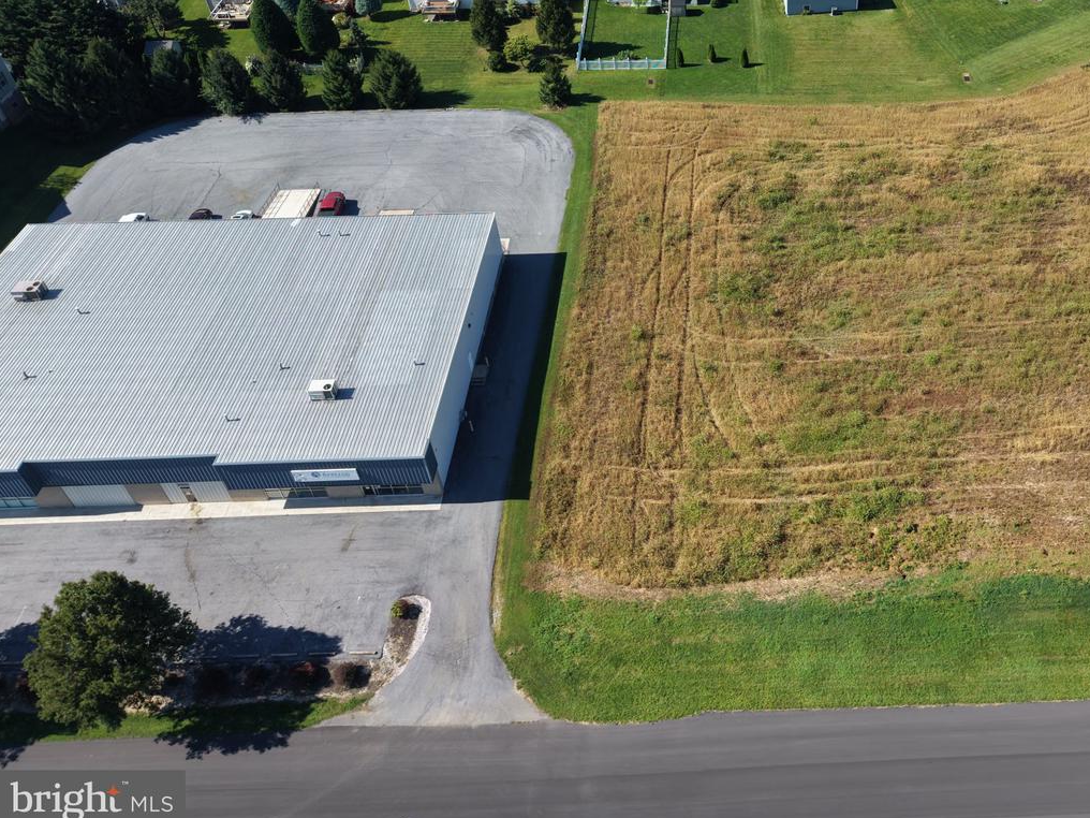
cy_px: 252
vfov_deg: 41.1
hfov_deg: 52.4
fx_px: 1071
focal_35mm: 34
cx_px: 769
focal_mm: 8.67
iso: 160
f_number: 1.8
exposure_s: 1/3000
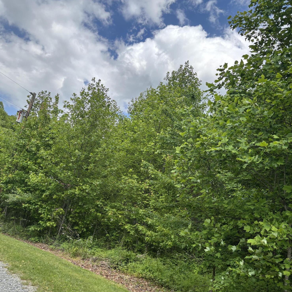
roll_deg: -16.1
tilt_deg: +10.7
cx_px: 145
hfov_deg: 52.5
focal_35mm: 31
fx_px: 296
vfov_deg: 52.2
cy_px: 173
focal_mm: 5.96
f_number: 1.6
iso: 50
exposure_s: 1/2062
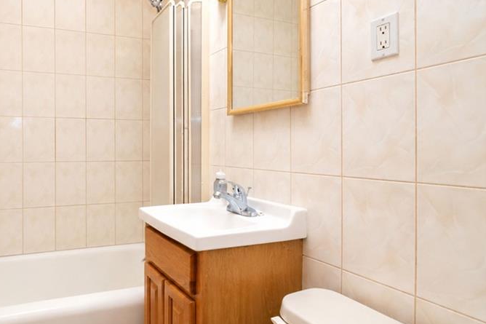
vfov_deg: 55.0
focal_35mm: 23
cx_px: 132
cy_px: 149
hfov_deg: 71.8
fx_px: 310
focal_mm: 10
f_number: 8
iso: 1600
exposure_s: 1/125
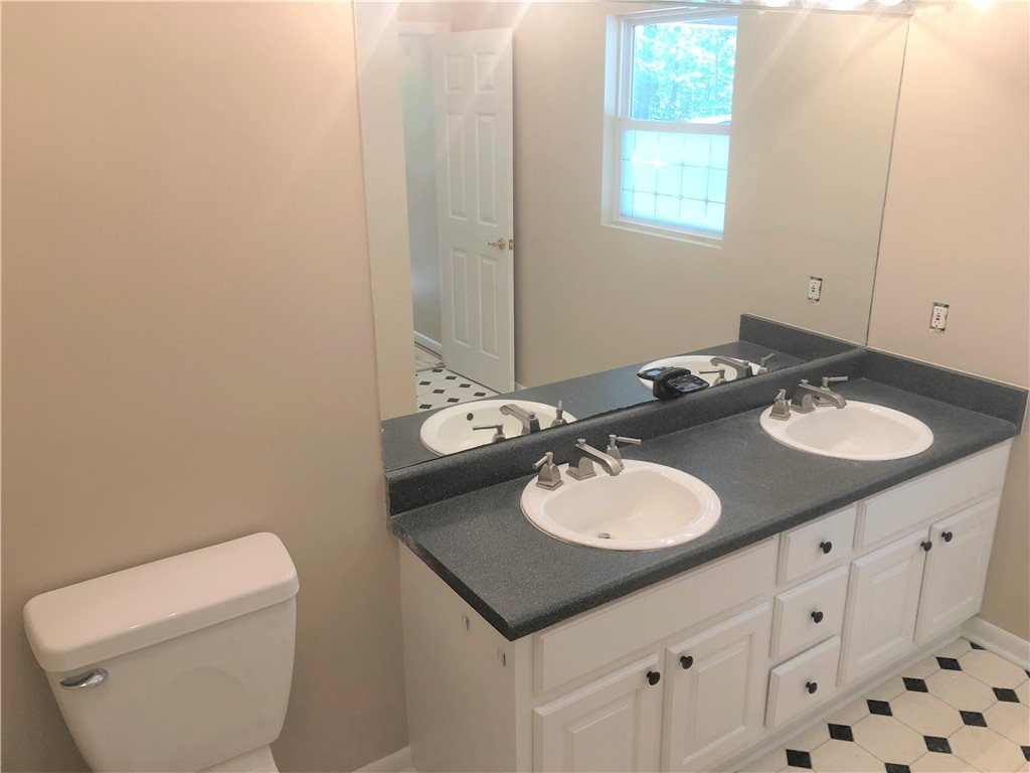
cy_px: 386
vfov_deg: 48.2
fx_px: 863
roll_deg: -0.3
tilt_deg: -17.9
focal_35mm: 29
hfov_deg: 61.7
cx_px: 515
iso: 40
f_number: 1.8
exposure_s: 1/30
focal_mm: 3.99
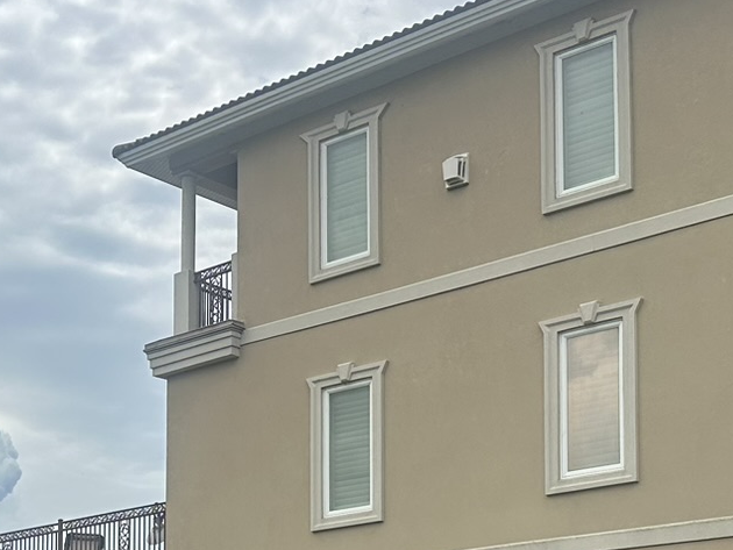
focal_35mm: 78
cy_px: 637
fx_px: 1652
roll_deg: -0.9
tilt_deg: +6.9
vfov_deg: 18.1
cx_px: 208
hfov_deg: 24.8
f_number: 1.78
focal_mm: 6.86
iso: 80
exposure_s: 1/8197
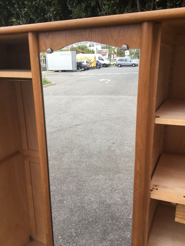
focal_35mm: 31
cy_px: 123
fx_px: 221
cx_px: 92
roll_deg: +0.2
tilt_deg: -15.0
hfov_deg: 45.4
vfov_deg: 58.4
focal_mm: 3.3
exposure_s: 1/100
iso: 32
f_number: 2.4
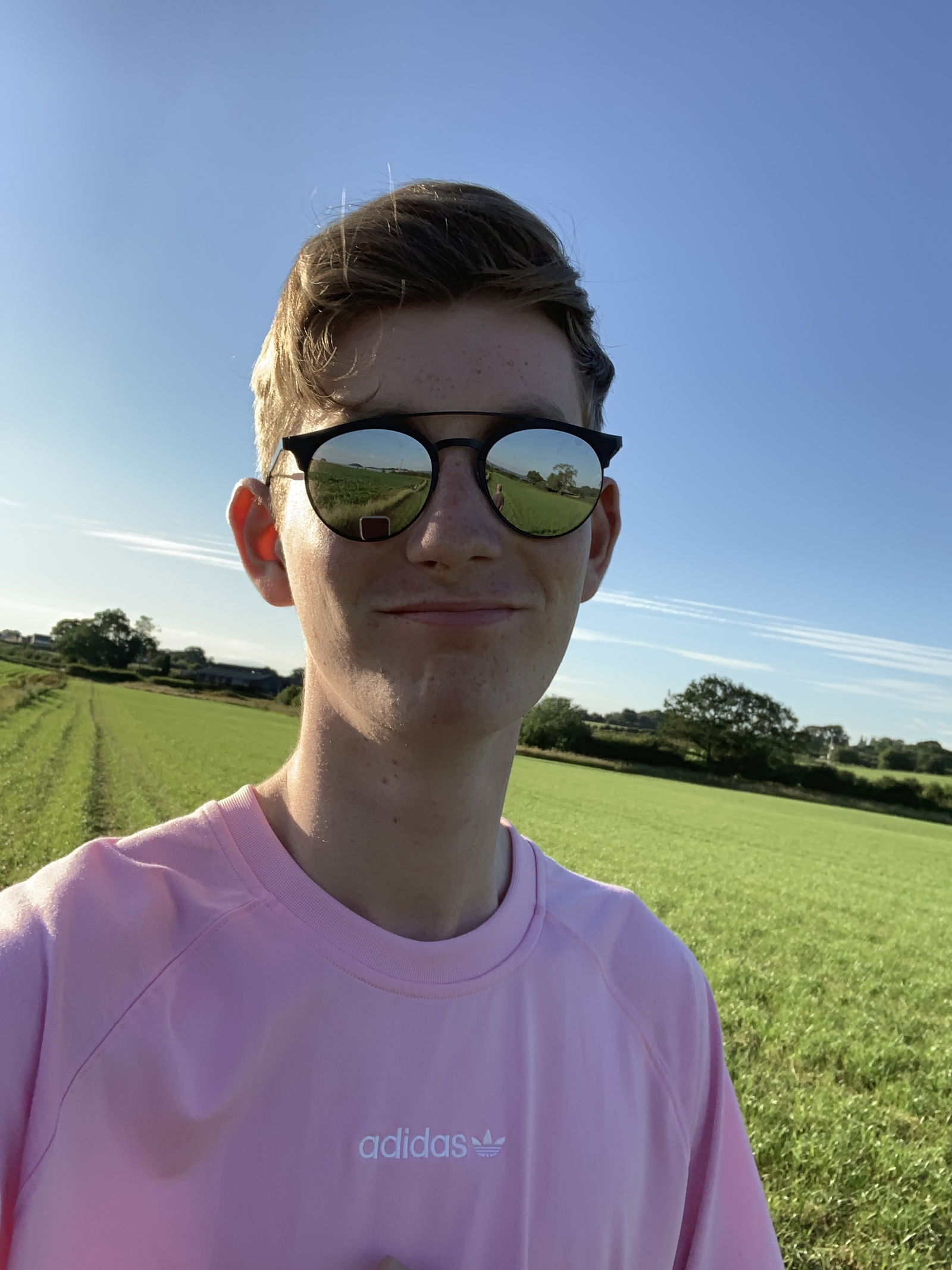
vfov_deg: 56.8
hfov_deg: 44.2
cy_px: 635
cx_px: 476
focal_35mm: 32
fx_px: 1173
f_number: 2.2
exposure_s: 1/502
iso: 16
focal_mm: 2.87
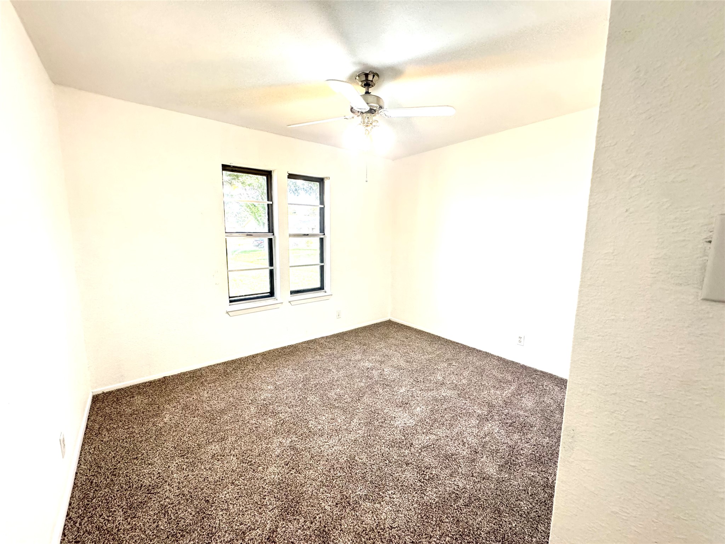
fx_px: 293
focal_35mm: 14
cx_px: 362
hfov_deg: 102.1
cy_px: 272
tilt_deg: -8.3
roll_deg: +0.3
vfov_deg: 85.7
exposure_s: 1/99
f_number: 2.2
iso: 320
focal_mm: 2.22
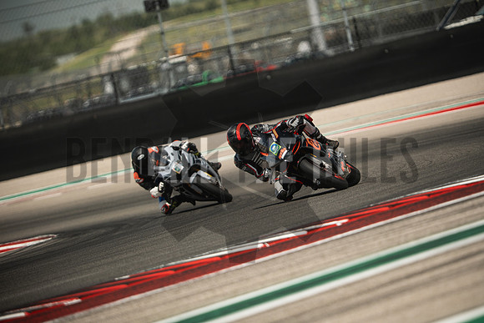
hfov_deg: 4.9
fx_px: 5648
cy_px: 162
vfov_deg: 3.3
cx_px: 242
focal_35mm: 420
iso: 160
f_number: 2.8
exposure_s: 1/1600
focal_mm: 280
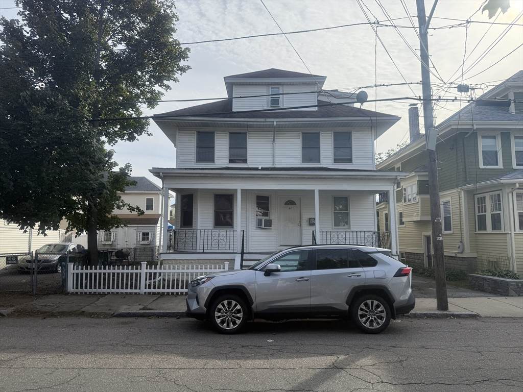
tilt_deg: +6.2
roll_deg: +0.2
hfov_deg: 71.6
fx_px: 363
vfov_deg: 56.8
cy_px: 196
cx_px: 262
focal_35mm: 24
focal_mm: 6.76
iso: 100
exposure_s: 1/4975
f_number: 1.78
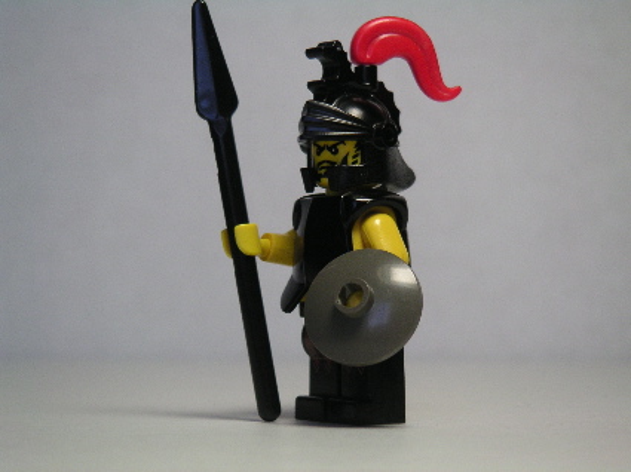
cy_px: 236
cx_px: 316
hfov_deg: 17.7
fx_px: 2022
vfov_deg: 13.3
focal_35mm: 111
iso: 80
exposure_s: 1/111
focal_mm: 17.1
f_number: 3.6
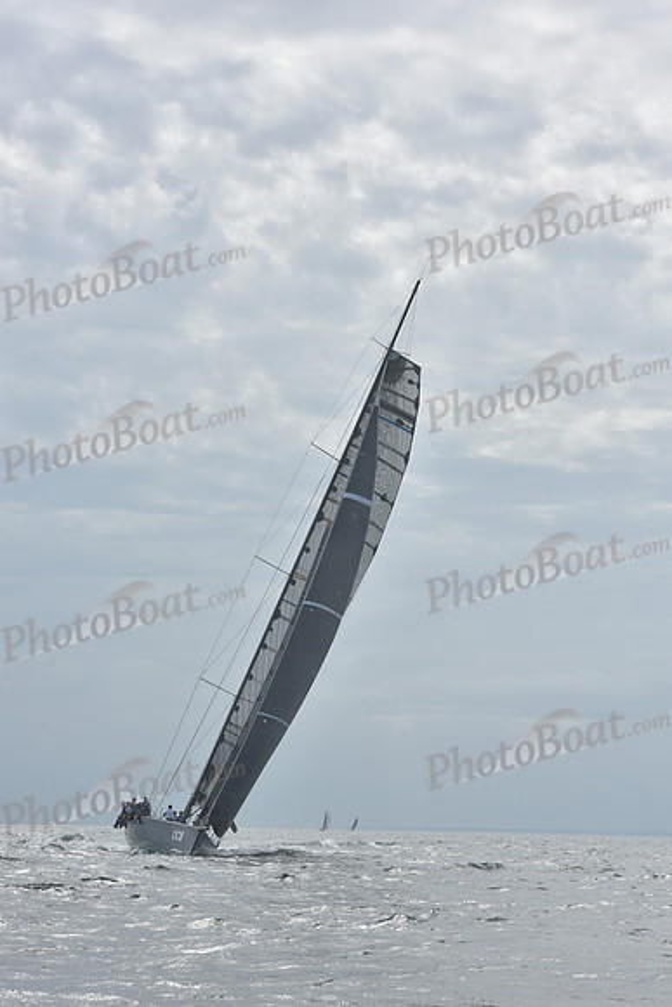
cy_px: 504
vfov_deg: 21.5
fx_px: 2658
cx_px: 336
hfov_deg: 14.4
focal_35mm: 95
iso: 200
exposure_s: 1/1250
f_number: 8
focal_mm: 95
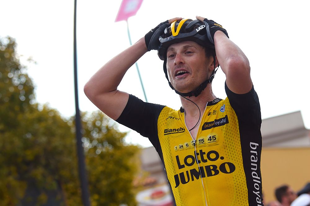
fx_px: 1420
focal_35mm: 165
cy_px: 103
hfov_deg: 12.5
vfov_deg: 8.3
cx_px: 155
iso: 1000
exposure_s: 1/1600
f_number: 7.1
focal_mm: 165
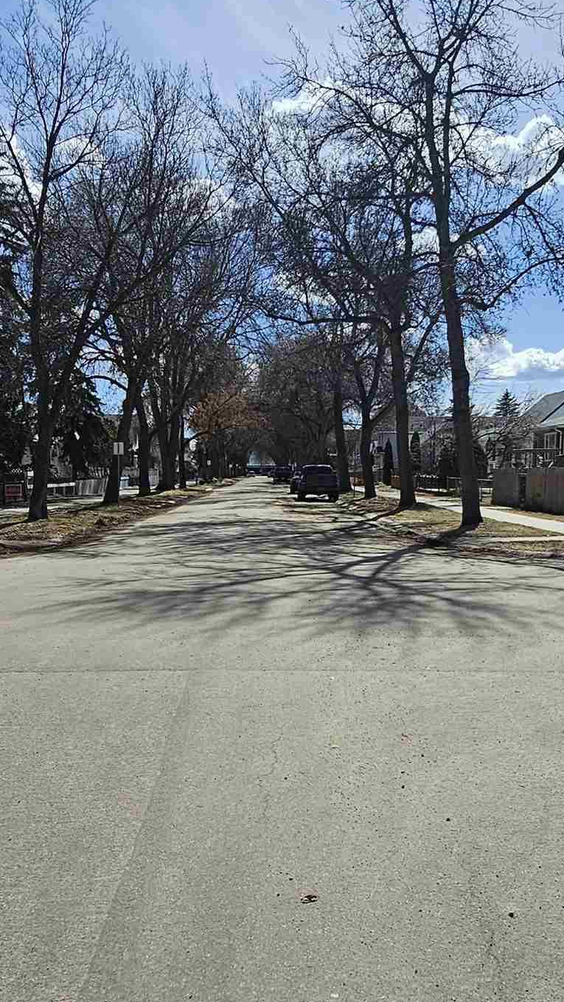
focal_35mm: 32
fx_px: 851
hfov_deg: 36.6
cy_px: 605
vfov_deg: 60.5
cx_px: 330
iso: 50
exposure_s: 1/3336
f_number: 2.2
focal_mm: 2.2
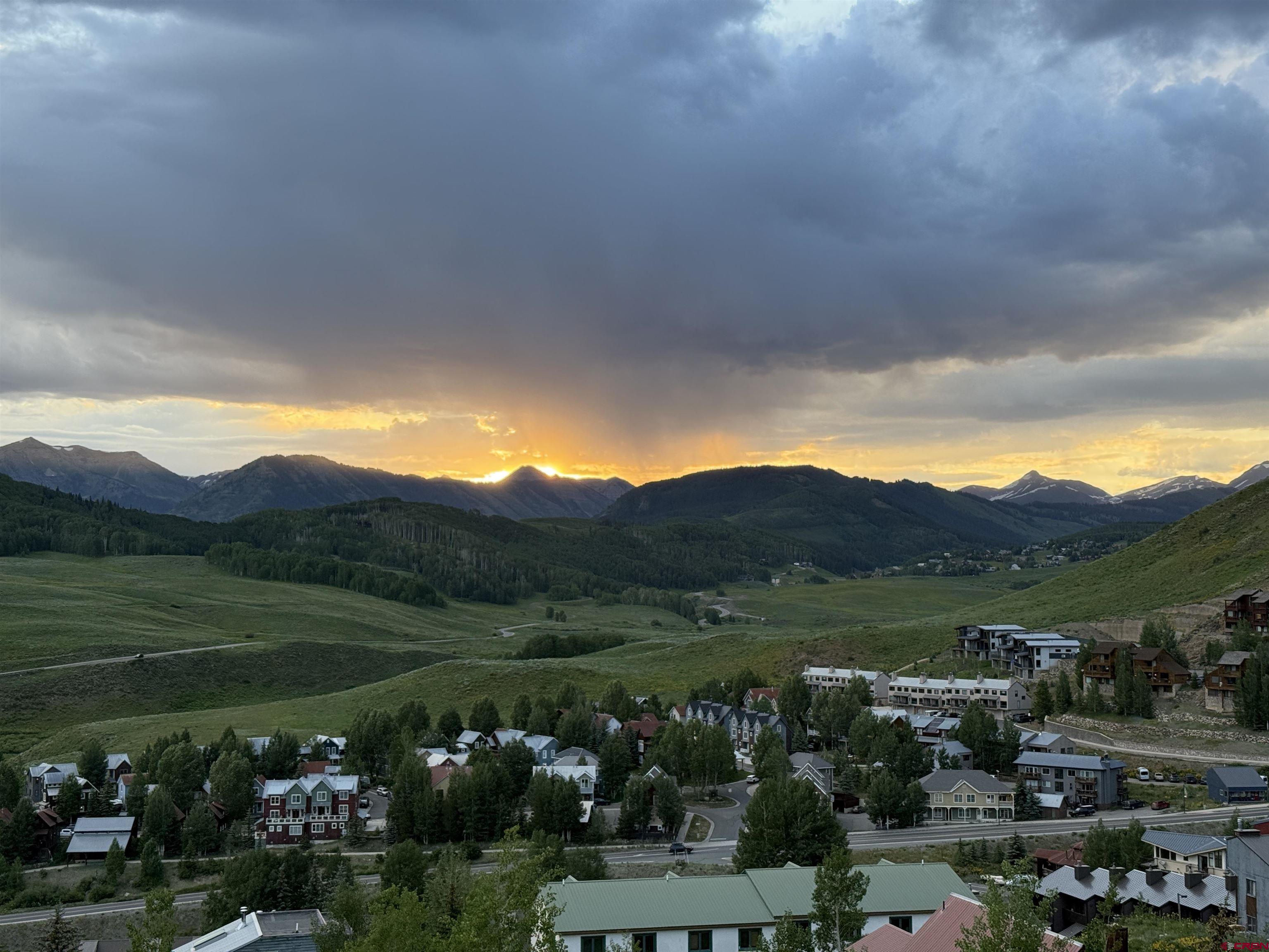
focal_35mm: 48
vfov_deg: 30.3
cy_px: 476
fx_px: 1760
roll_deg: -0.2
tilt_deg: +3.6
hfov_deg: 39.7
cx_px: 634
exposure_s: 1/407
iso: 64
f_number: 1.78
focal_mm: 6.76
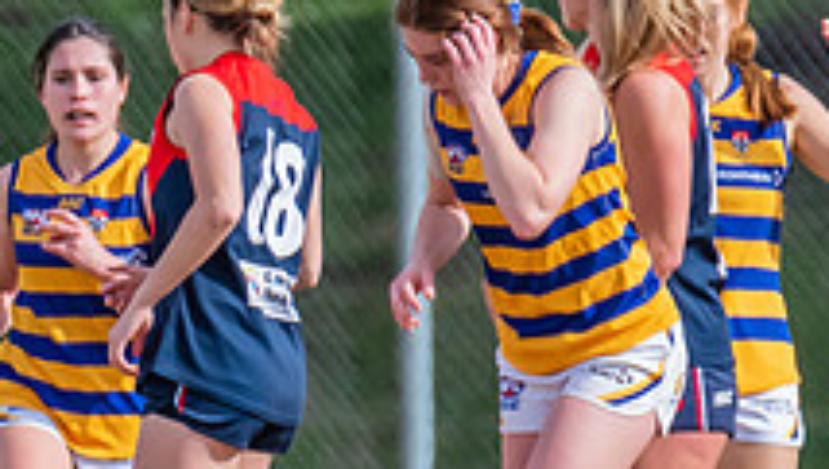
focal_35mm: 3037
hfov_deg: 0.7
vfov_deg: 0.4
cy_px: 638
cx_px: -499
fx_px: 66842
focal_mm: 600
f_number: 9
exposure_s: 1/1600
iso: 800
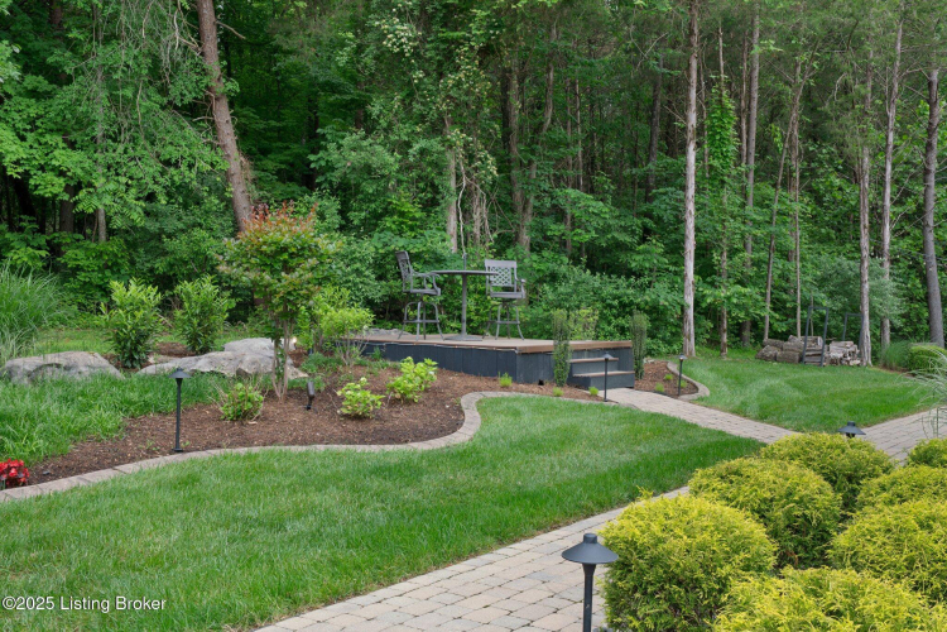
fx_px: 947
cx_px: 474
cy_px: 316
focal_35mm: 36
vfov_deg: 36.9
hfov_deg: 53.1
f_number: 8
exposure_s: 1/10
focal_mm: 24
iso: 100
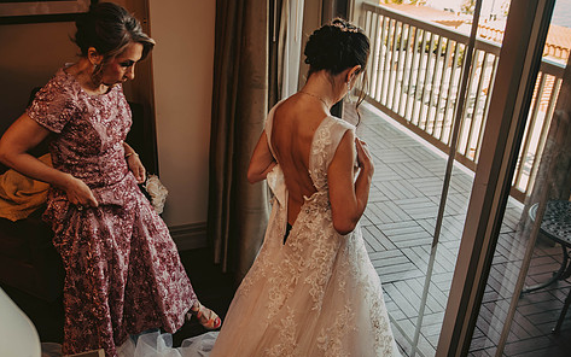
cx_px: 252
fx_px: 545
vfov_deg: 36.3
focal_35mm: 35
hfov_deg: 55.2
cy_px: 192
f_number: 2.8
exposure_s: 1/125
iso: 400
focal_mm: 28
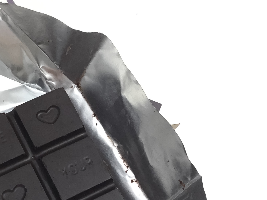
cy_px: 185
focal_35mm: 63
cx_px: 62
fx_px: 486
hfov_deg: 30.1
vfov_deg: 22.6
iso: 80
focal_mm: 3.3
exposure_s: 1/33
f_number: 2.4
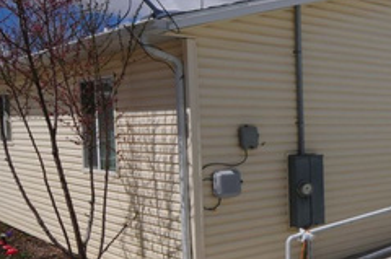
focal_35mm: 48
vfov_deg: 27.8
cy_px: 173
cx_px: 445
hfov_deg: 34.6
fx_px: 520
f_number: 13
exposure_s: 1/640
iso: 200
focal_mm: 12
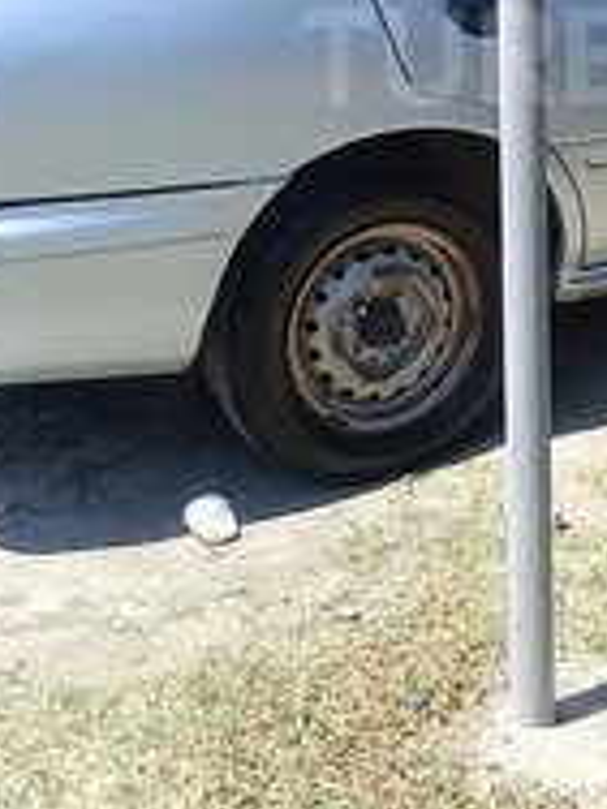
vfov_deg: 23.1
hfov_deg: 17.5
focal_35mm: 82
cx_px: 633
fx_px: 1917
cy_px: 56
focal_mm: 3.3
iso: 50
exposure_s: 1/799
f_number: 2.2
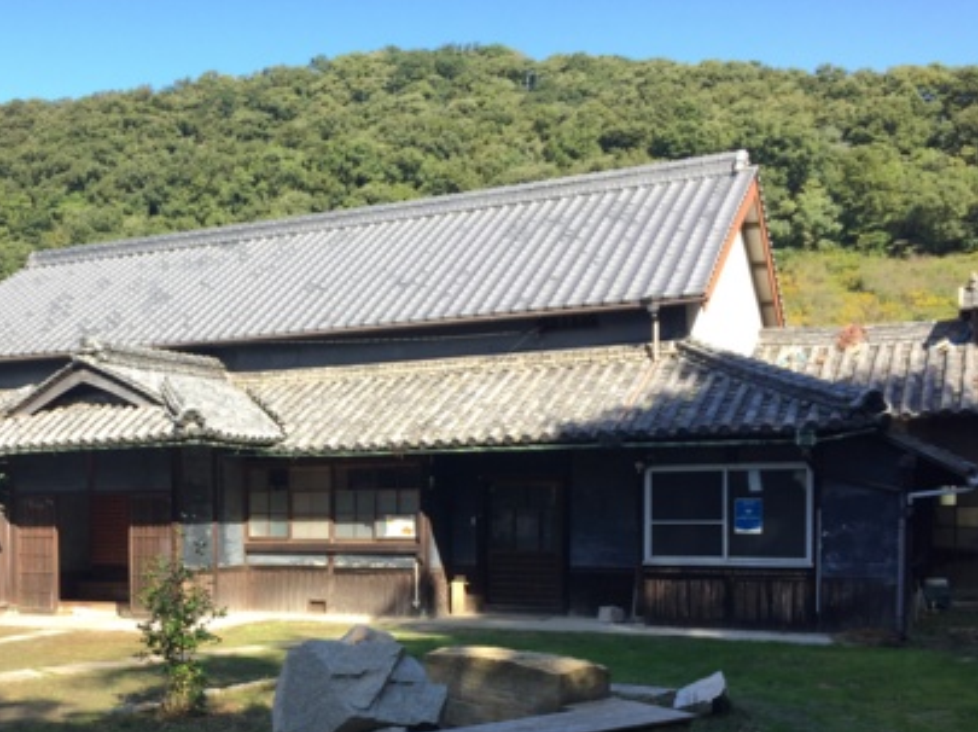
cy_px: 536
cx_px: 256
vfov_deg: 33.0
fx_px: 1214
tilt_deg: -2.8
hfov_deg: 42.7
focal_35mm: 43
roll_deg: +0.9
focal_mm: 4.15
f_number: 2.2
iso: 32
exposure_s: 1/501
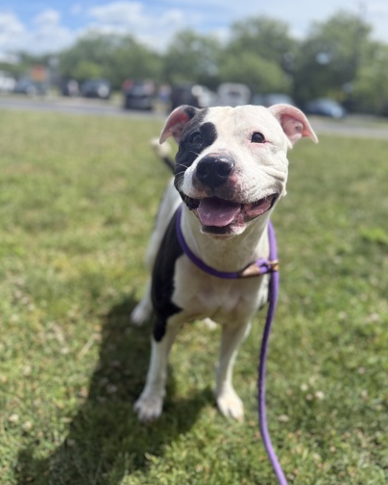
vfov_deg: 66.0
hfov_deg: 54.9
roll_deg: -7.5
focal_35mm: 26
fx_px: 373
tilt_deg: -16.8
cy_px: 249
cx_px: 197
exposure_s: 1/3425
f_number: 1.78
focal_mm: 6.76
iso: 100
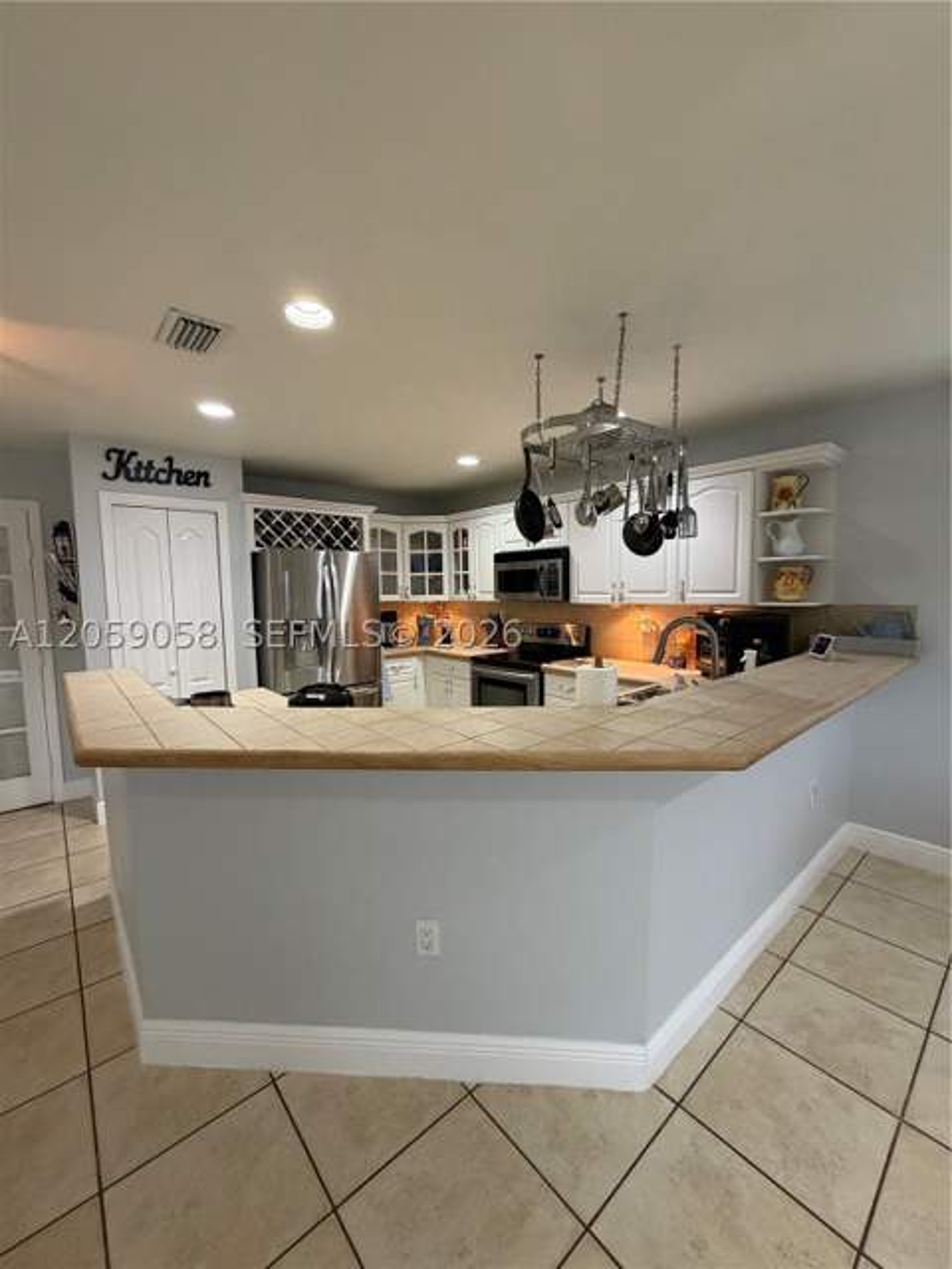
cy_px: 634
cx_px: 476
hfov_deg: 85.7
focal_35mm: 14
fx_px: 513
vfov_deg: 102.1
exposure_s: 1/60
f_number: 2.2
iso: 400
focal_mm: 2.22
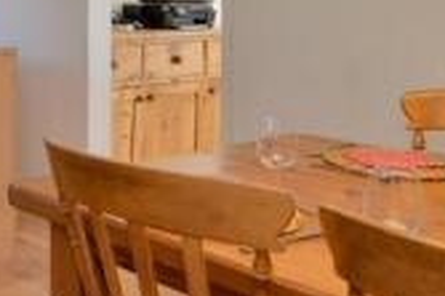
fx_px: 729
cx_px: -85
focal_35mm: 59
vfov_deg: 22.1
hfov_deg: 29.4
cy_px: -1
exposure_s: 1/6
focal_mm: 10
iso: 400
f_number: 11
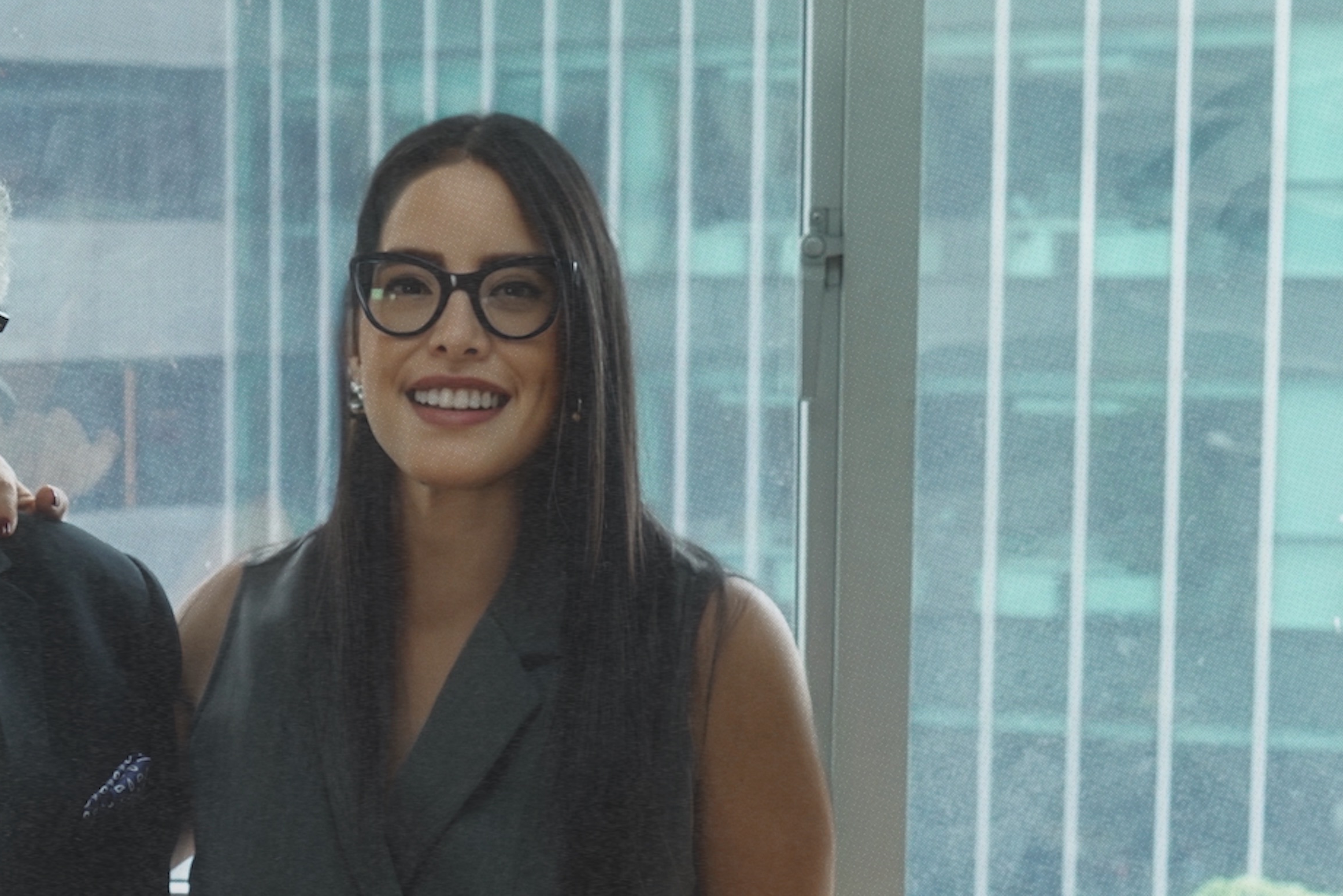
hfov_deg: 18.3
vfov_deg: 12.5
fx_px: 4067
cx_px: 53
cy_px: 801
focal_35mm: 109
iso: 800
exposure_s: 1/125
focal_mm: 33
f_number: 5.6
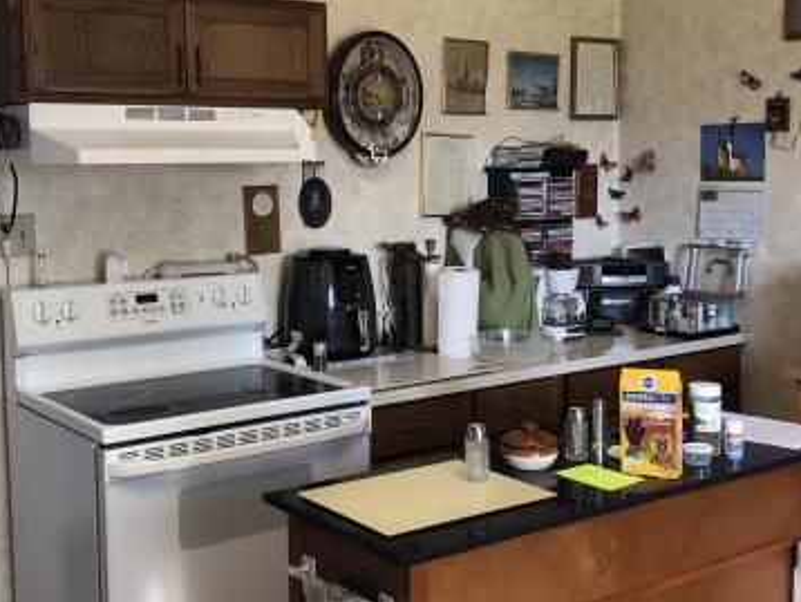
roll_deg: +0.7
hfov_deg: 38.2
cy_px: 284
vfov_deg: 29.1
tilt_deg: -5.4
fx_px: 1158
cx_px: 414
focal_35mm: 50
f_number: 1.8
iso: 32
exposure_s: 1/24
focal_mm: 4
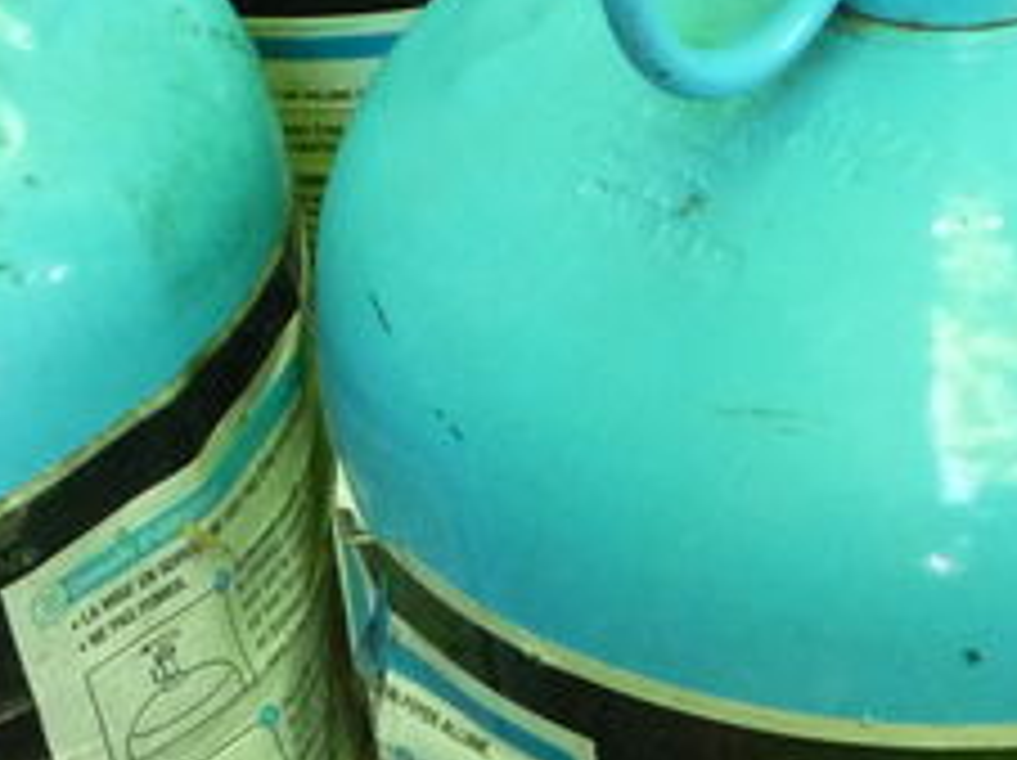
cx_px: 770
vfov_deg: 11.1
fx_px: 3903
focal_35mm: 133
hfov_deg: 14.8
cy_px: 405
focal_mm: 5.2
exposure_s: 1/30
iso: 400
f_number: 3.3
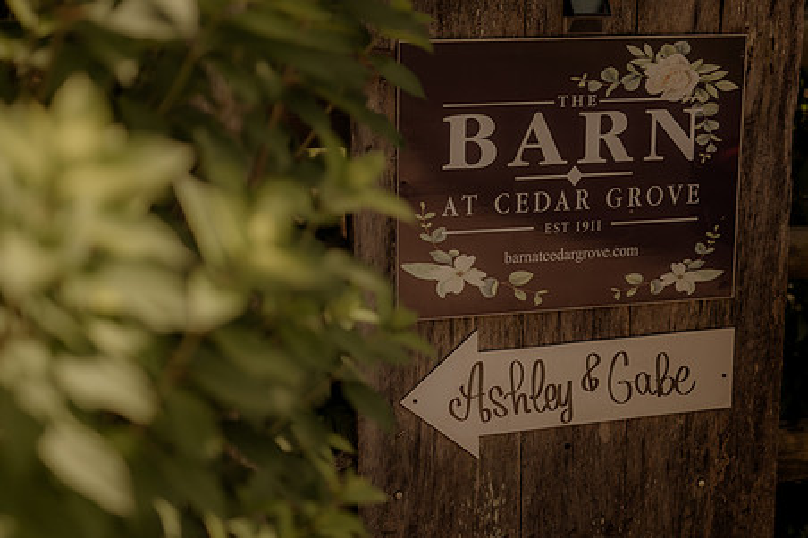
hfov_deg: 30.5
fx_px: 1481
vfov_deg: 20.6
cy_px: 255
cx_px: 388
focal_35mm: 66
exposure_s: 1/4000
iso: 250
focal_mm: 50
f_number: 1.4
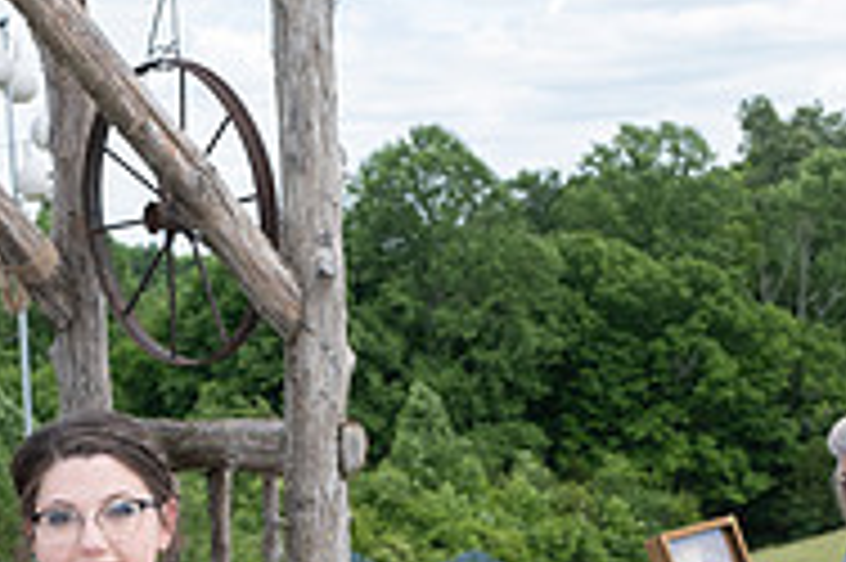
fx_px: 2864
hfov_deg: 16.7
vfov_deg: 10.6
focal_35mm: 122
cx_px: 238
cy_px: 953
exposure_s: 1/250
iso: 160
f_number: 5
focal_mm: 34.2
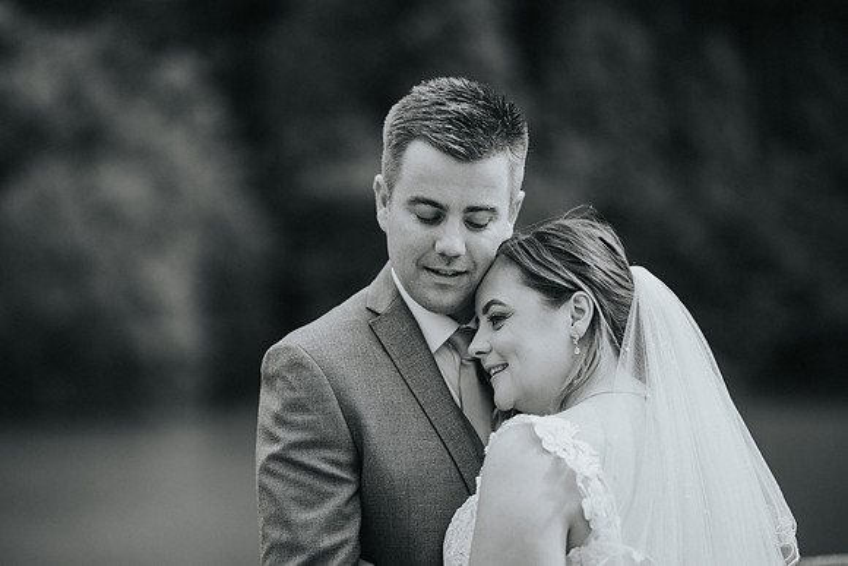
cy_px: 312
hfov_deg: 21.8
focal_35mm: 94
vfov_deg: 14.6
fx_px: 2204
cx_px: 400
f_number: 1.4
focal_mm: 85
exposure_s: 1/2000
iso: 100
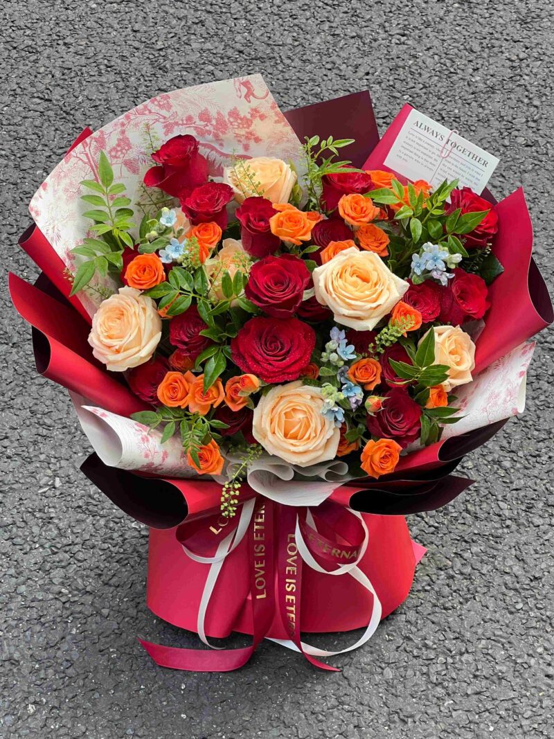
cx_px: 277
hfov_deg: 19.1
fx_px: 1643
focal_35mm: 77
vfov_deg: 25.3
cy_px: 370
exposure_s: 1/99
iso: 100
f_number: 2.8
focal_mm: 9
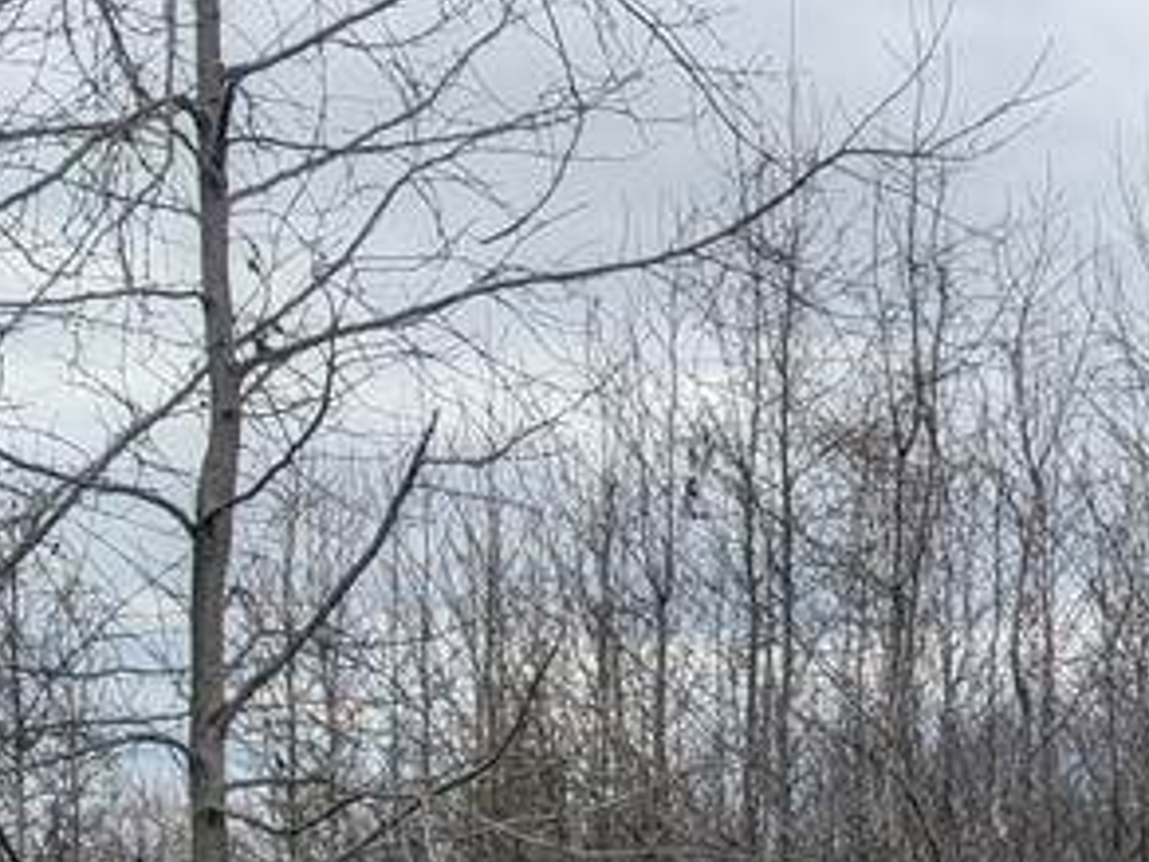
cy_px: 1378
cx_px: 1249
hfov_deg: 22.1
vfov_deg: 15.8
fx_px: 2788
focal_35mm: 84
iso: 22
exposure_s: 1/496
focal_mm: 6.9
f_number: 1.68
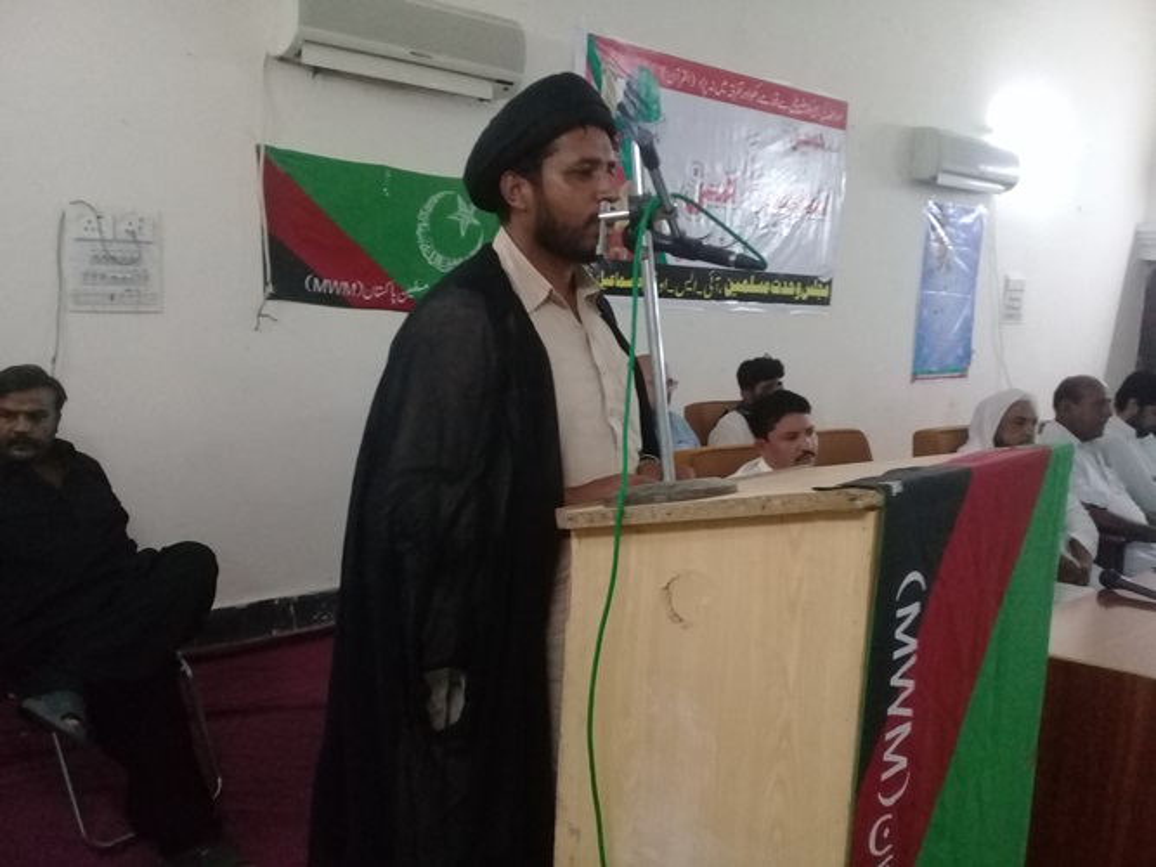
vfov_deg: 45.4
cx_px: 578
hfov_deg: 58.4
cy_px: 434
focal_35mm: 31
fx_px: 1035
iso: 400
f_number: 2.2
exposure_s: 1/17
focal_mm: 3.3
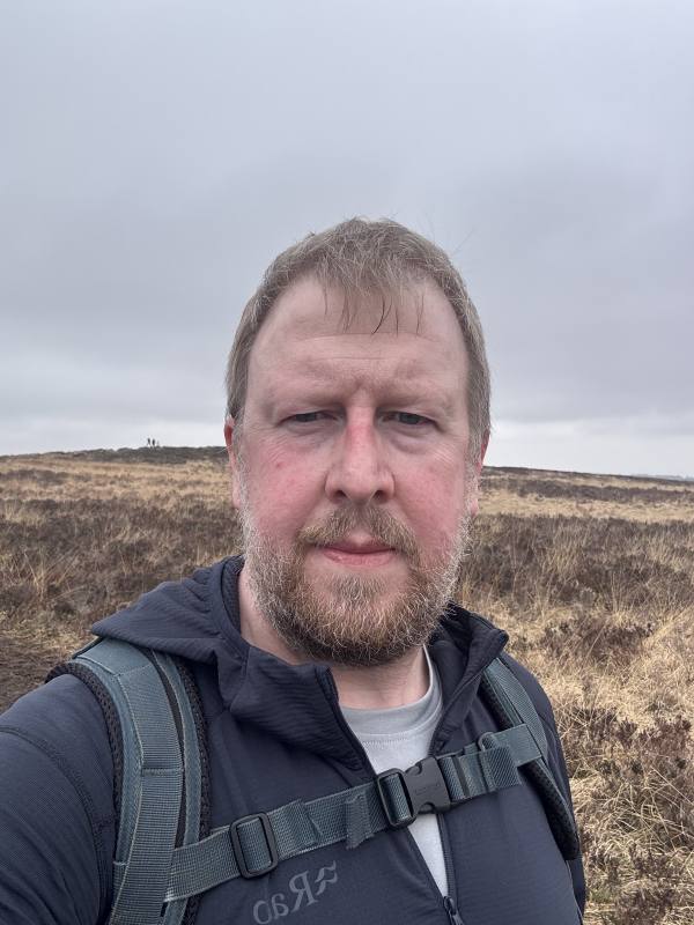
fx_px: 802
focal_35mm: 30
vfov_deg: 60.0
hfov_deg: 46.8
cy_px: 462
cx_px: 347
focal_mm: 2.69
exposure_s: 1/386
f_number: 1.9
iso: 25
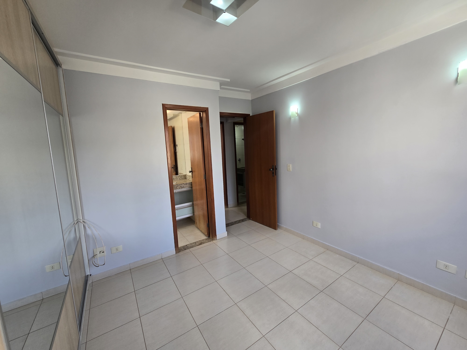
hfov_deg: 106.2
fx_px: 175
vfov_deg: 89.9
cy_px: 175
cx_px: 234
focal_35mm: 13
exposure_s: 1/60
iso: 64
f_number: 2.2
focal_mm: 2.2
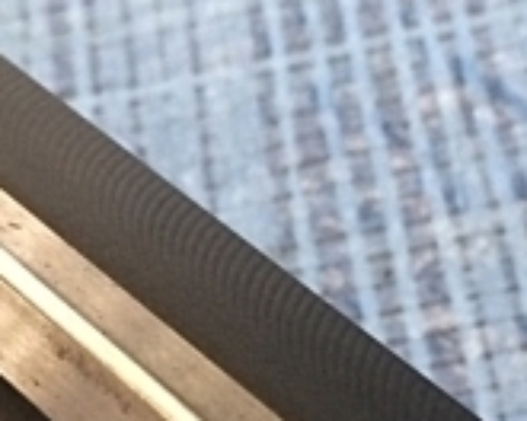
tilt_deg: -56.1
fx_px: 1716
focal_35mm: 110
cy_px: 338
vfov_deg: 13.9
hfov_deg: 17.5
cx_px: 252
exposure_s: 1/30
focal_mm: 4.15
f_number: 2.2
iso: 100
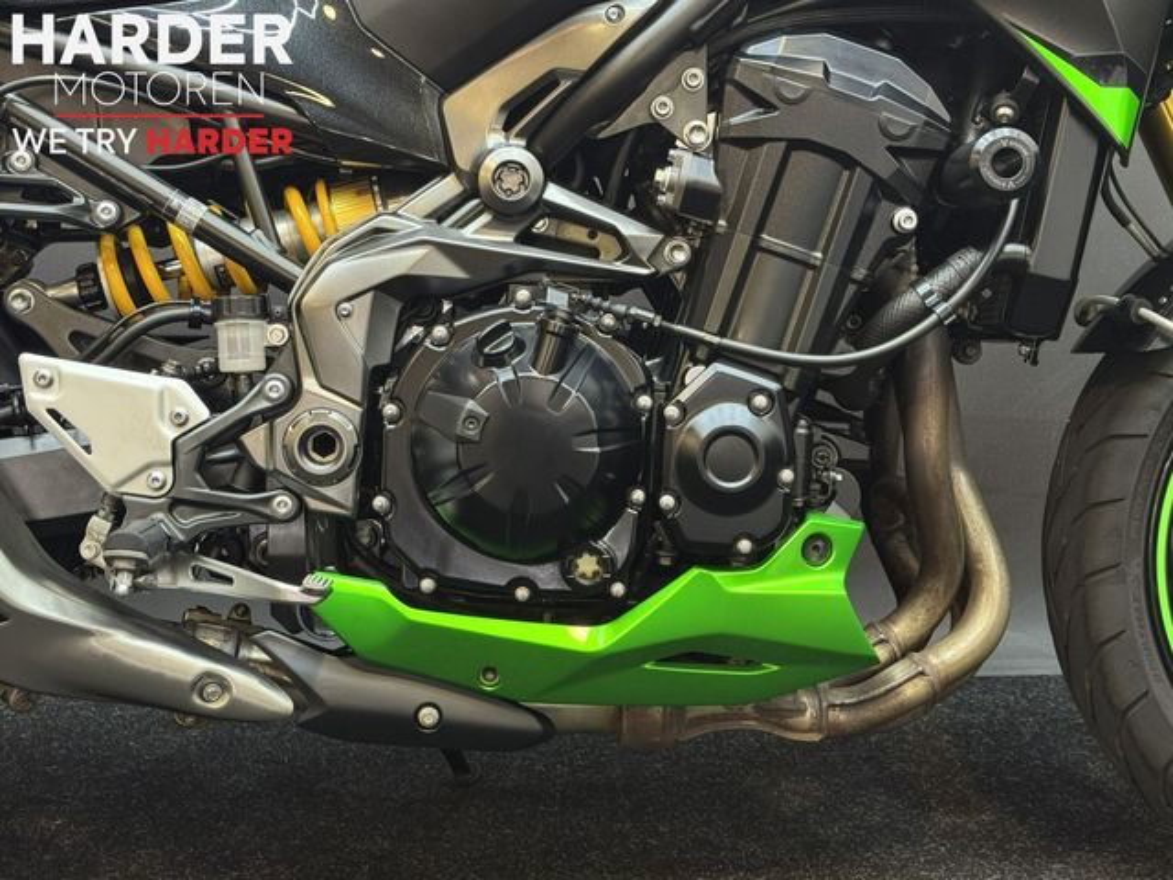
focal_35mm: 48
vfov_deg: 30.3
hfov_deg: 39.7
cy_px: 440
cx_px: 586
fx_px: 1627
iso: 200
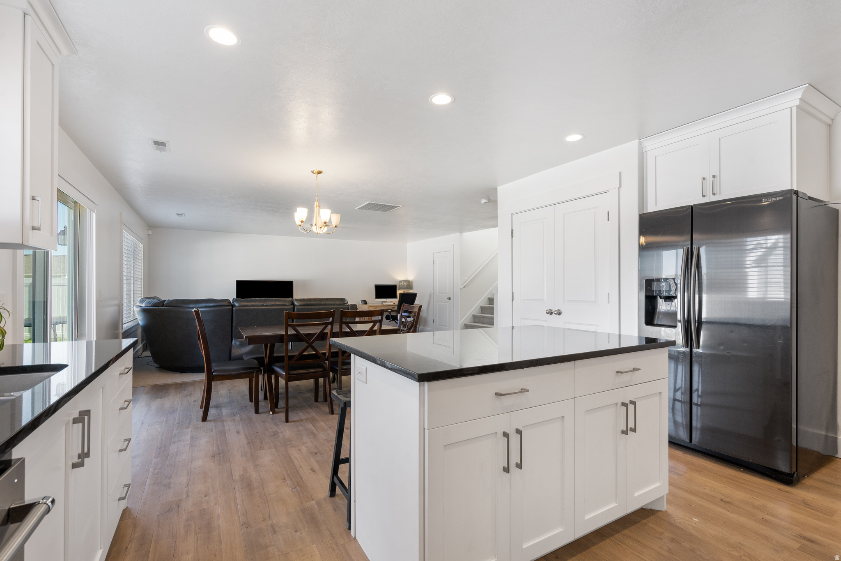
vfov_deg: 73.7
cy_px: 280
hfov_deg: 96.7
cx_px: 420
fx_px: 374
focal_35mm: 16
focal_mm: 16
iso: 250
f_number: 9
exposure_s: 1/8
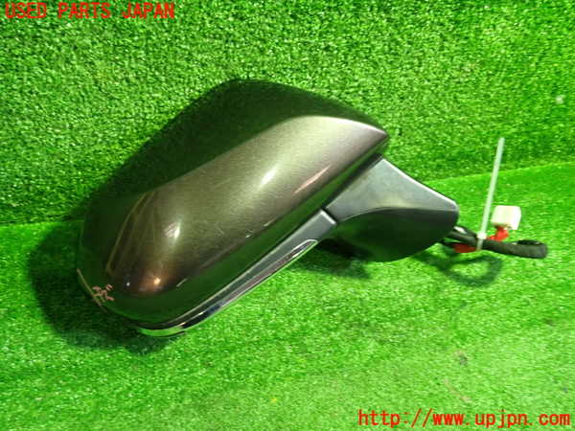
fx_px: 498
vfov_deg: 46.8
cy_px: 216
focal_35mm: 30
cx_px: 288
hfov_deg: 60.0
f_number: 2.3
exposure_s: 1/30
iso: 640
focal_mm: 5.4
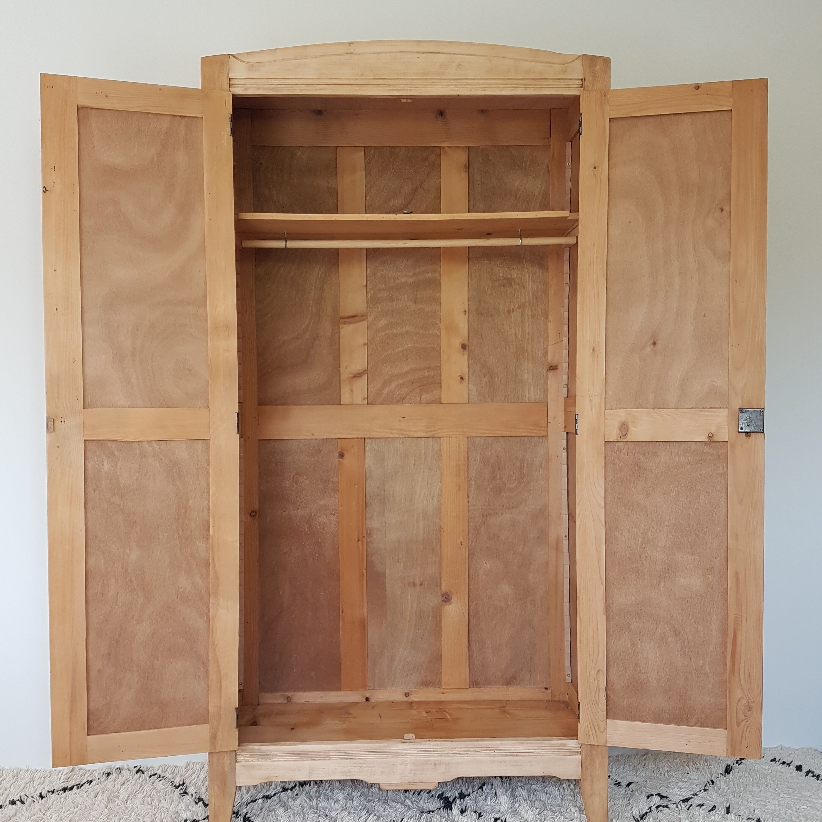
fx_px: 833
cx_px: 409
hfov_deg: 52.5
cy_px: 414
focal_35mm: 31
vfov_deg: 52.5
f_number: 1.7
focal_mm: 4.2
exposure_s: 1/50
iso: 64
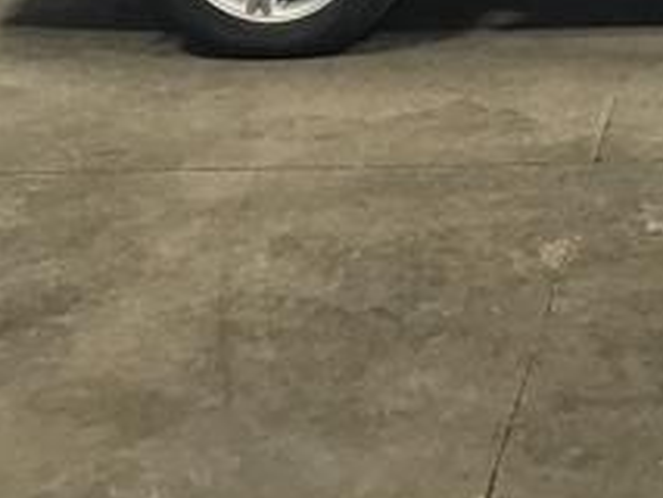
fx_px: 1782
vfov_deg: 14.9
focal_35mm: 93
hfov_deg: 19.6
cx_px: 837
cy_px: -212
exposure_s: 1/30
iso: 64
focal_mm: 3.3
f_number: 2.4
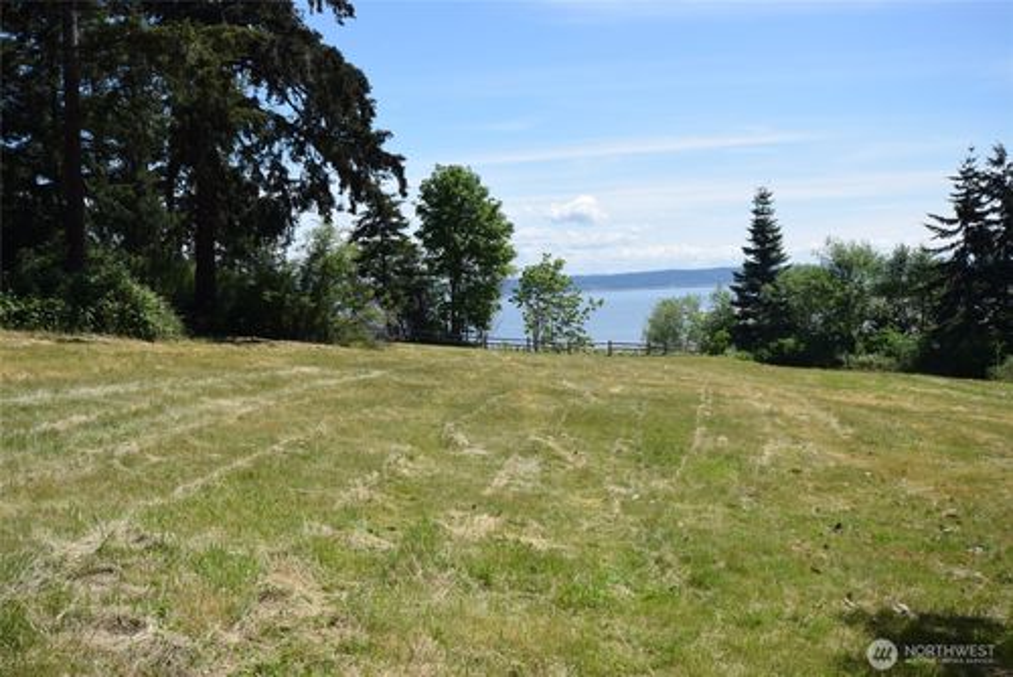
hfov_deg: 53.1
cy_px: 338
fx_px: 1014
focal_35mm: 36
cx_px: 506
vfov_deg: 36.9
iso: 200
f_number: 8
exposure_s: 1/400
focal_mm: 24
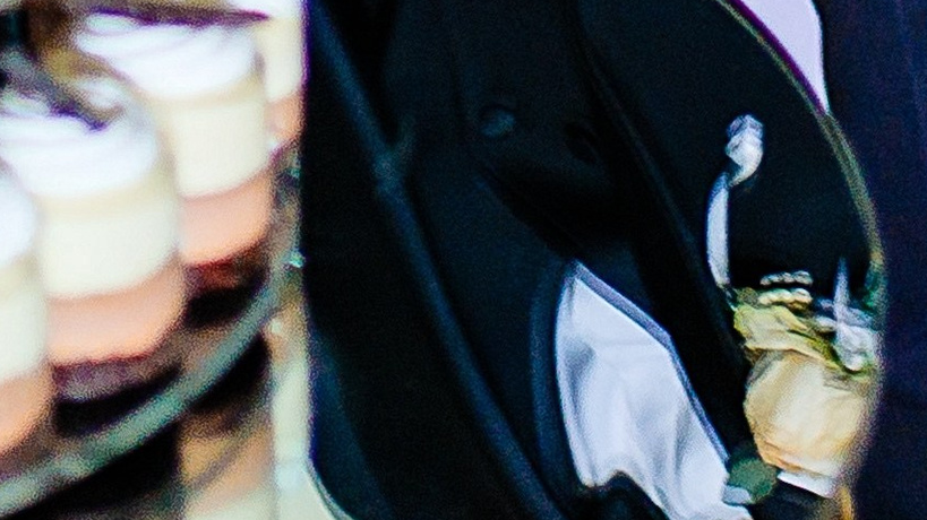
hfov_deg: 12.4
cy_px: -1472
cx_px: 27
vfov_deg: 6.0
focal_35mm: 172
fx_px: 4226
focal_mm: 35
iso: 1000
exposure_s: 1/200
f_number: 1.8
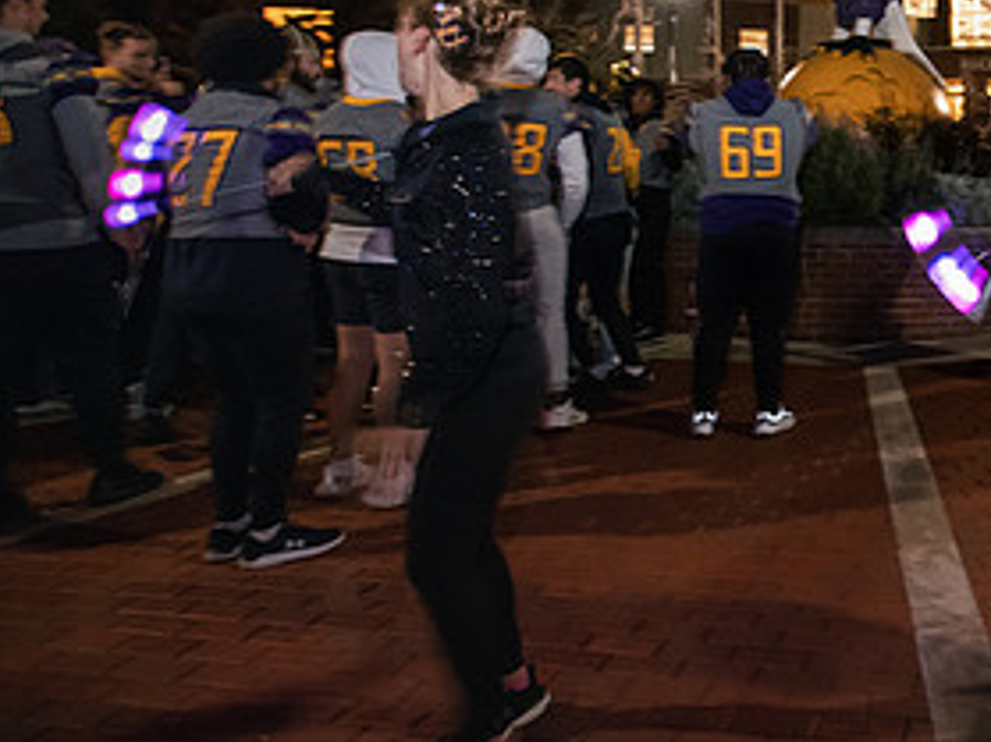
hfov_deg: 45.4
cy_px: 250
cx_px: 995
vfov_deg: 41.3
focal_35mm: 34
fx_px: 973
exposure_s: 1/30
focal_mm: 17
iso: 5000
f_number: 3.2
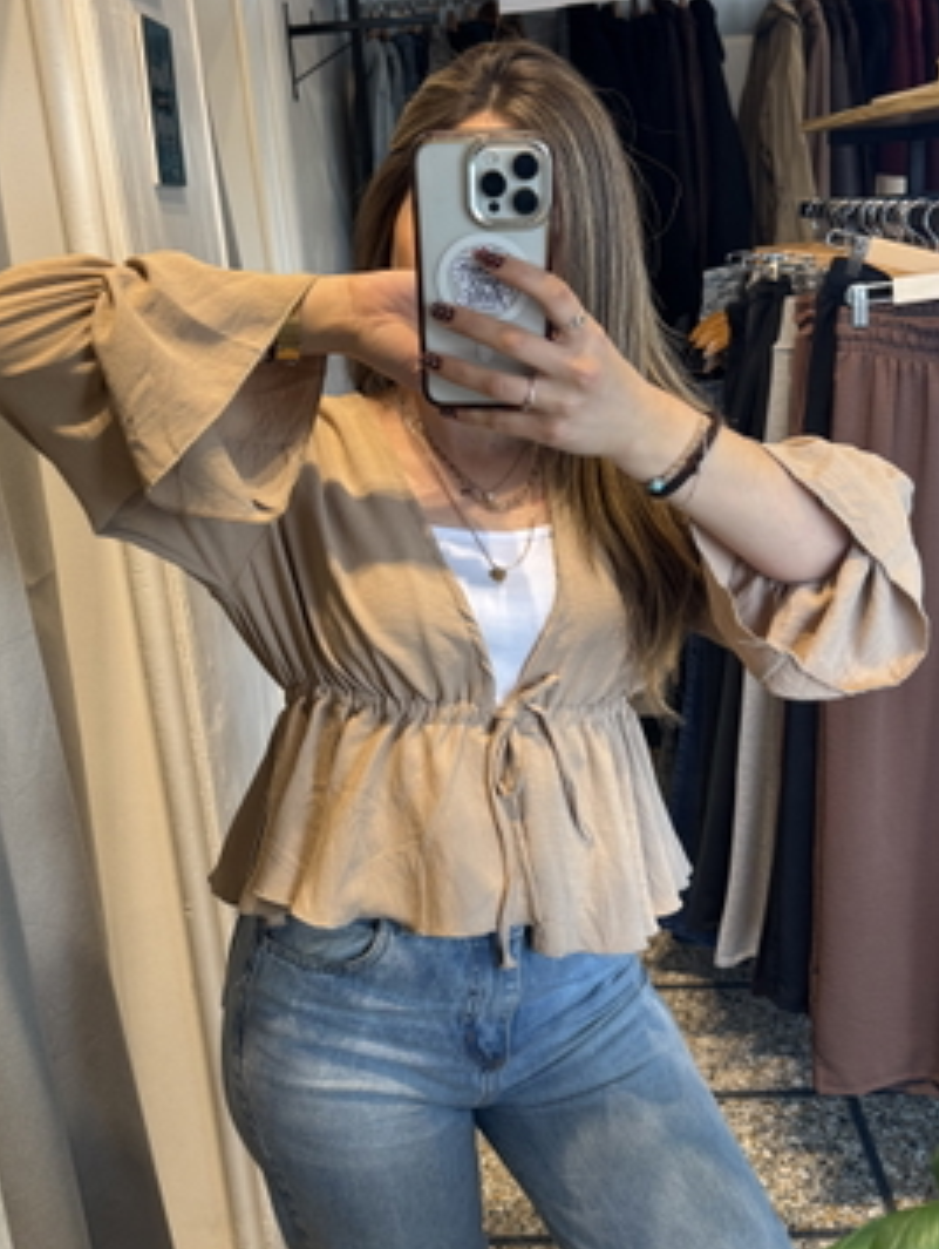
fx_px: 1300
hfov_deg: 39.7
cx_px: 447
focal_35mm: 36
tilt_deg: -17.4
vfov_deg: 51.3
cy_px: 624
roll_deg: +5.2
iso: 125
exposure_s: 1/50
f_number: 1.78
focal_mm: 6.76
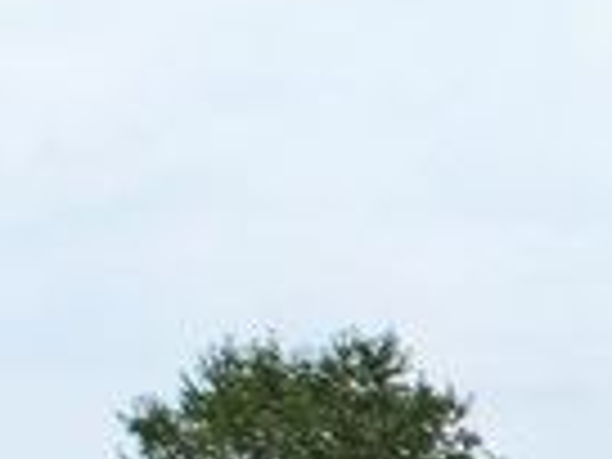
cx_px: 2084
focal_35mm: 181
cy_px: 1469
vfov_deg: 7.1
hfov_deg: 8.4
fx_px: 3200
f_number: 2.8
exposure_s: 1/2000
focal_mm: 12.29
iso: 100
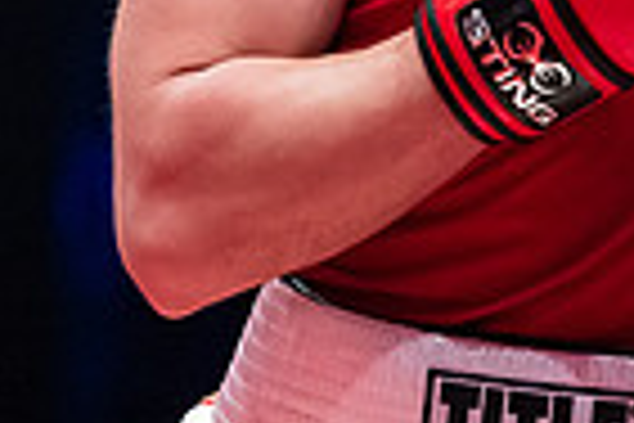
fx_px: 5864
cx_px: 1264
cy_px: -286
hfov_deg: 6.0
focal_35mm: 333
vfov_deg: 4.1
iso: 4000
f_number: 2.8
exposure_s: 1/1000
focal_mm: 81
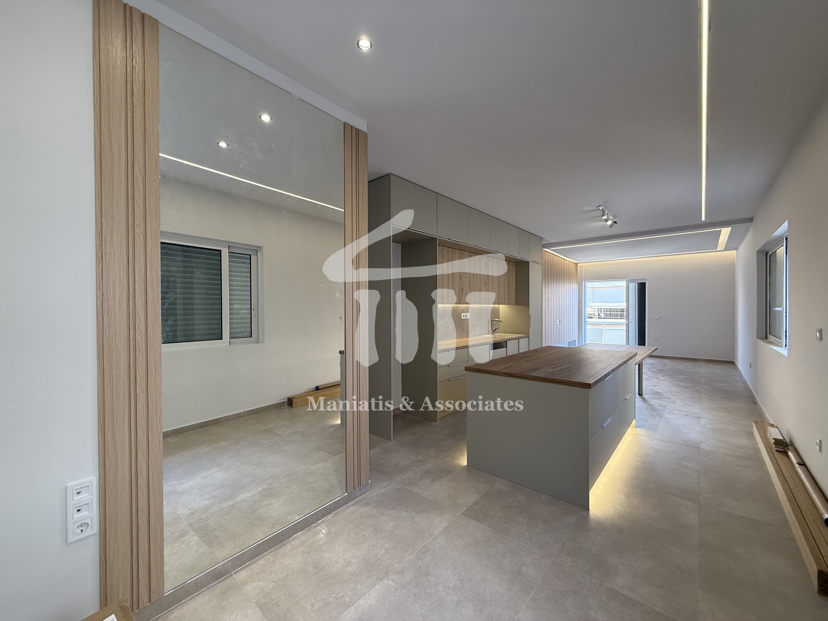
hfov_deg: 102.1
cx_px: 414
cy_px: 310
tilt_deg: -1.2
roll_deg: -0.2
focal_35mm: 14
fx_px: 335
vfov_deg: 85.7
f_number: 2.2
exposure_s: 1/99
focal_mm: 2.22
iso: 125
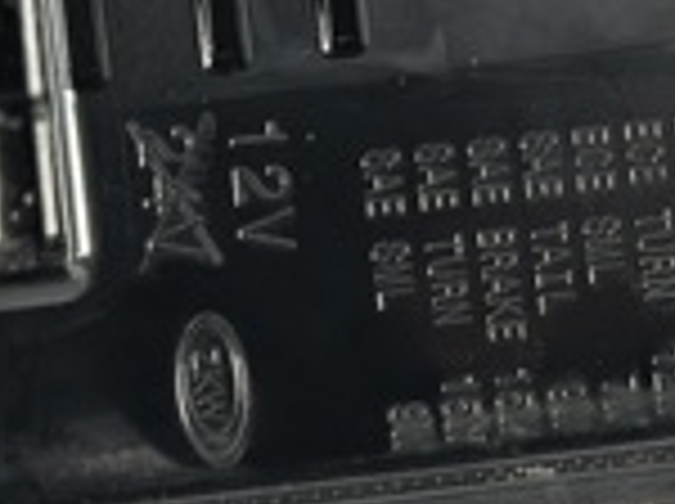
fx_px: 3991
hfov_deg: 9.5
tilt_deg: -72.7
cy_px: -115
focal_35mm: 205
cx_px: 837
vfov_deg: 7.2
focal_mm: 6.86
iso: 200
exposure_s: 1/50
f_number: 1.78
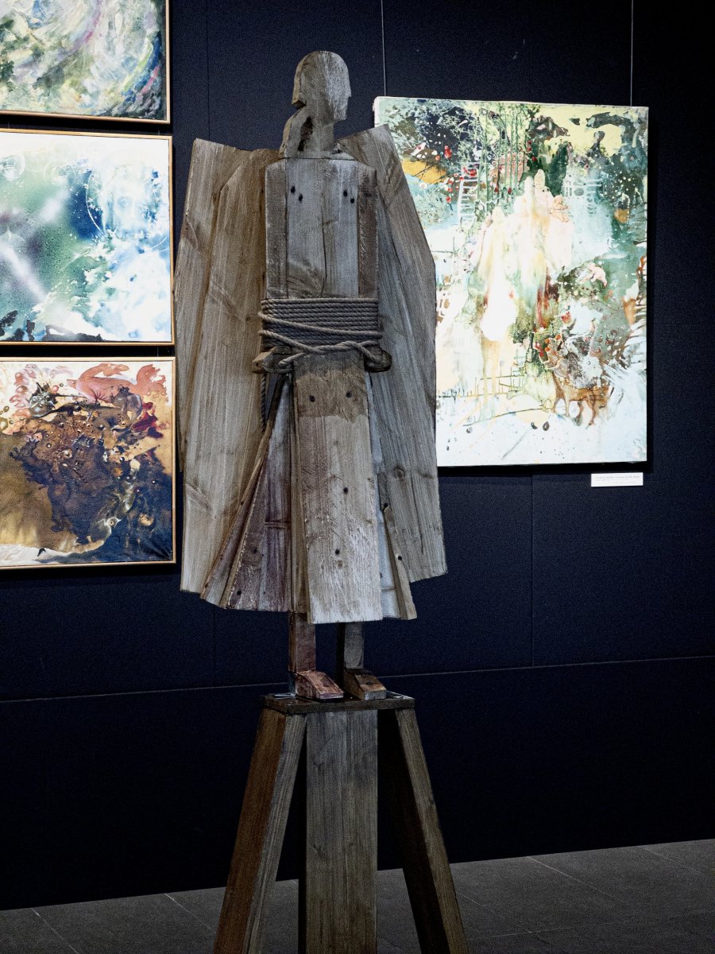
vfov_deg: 25.3
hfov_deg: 19.1
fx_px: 2121
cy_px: 477
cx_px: 358
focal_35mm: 77
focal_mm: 9
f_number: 2.8
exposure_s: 1/40
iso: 250
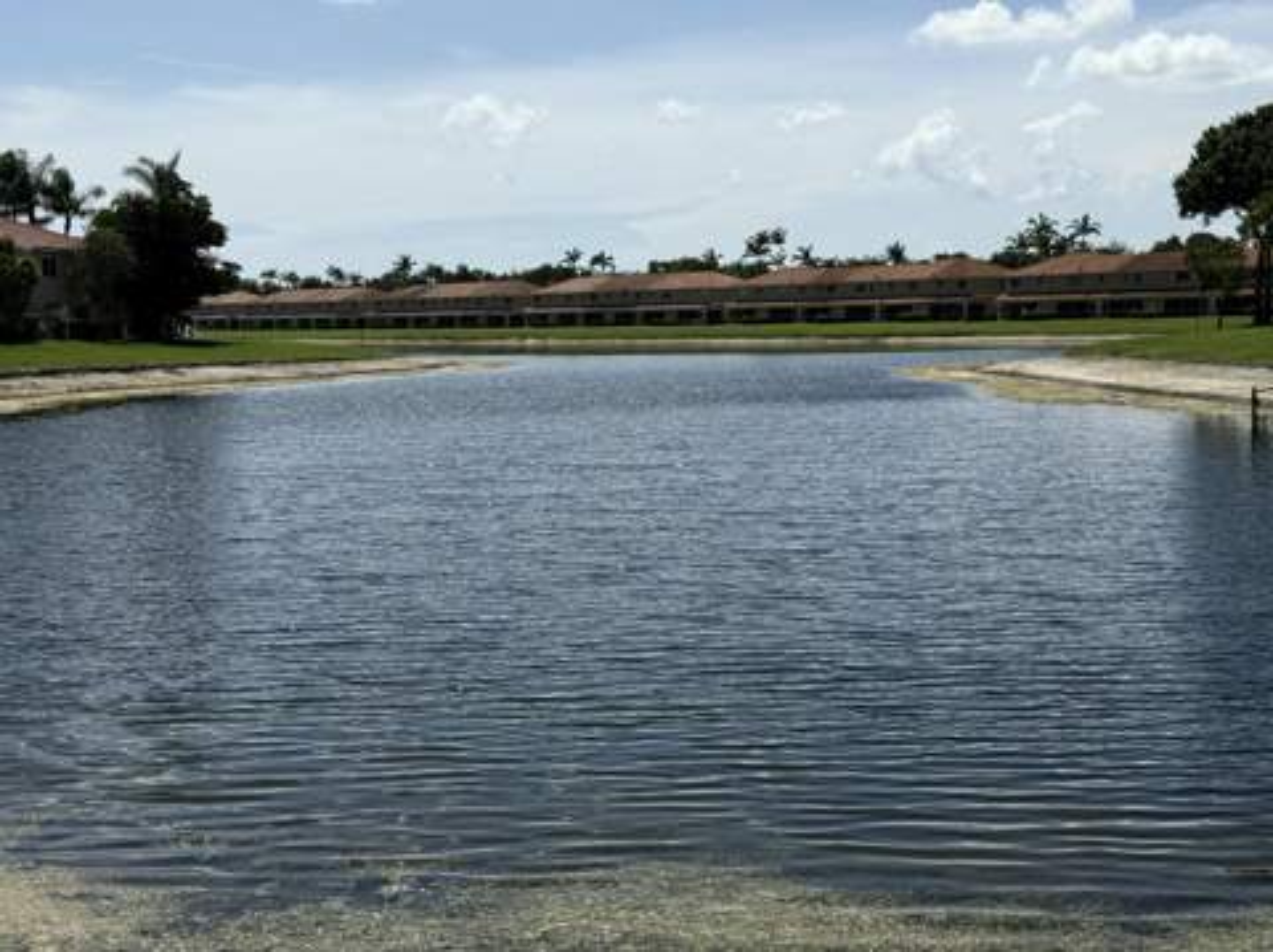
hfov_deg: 39.7
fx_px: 1763
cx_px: 636
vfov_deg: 30.2
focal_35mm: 48
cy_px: 476
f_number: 1.78
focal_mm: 6.76
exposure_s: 1/7874
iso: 64
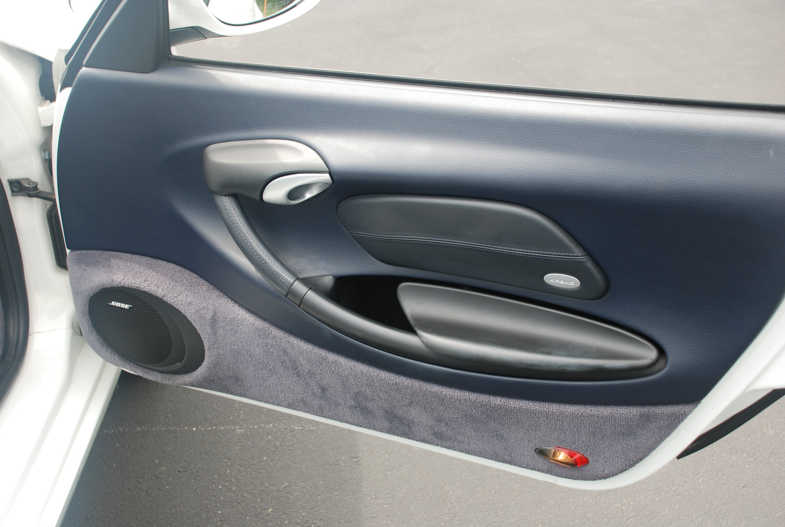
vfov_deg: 29.1
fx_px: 1016
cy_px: 264
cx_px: 392
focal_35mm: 46
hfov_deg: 42.2
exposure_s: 1/125
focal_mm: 31
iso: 200
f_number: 5.6
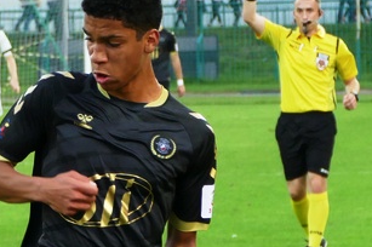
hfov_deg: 3.7
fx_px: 5770
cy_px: 259
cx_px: -29
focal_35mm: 559
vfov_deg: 2.5
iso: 800
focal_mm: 54.2
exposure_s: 1/500
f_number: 3.9
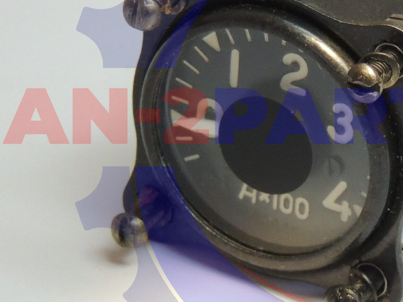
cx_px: 358
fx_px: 3469
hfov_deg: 6.6
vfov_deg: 5.0
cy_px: 116
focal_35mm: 298
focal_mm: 24
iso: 800
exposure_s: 1/125
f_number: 4.3
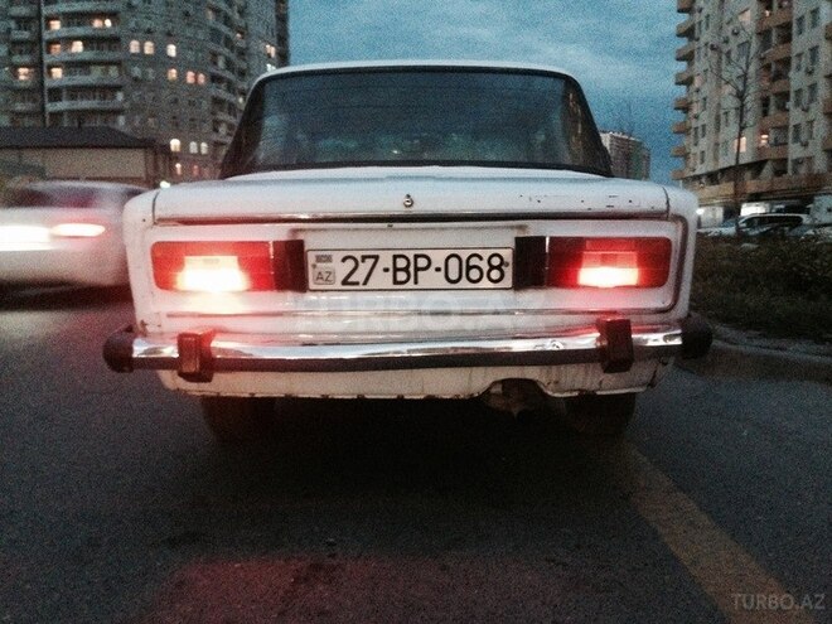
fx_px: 793
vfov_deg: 42.9
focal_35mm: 33
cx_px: 416
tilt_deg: -6.2
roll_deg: -0.1
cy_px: 312
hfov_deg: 55.4
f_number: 2.4
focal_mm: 4.12
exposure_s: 1/15
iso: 800
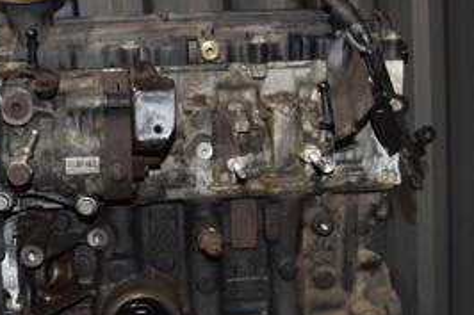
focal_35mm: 71
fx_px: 936
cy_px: 237
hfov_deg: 28.3
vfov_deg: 19.0
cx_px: 166
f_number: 5
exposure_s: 1/60
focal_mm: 21
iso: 800
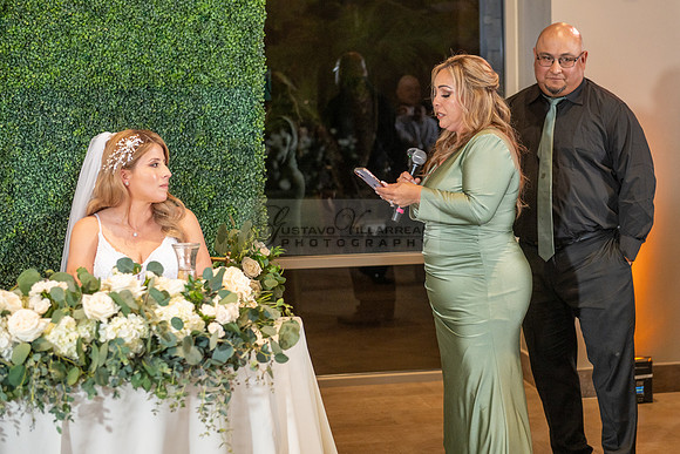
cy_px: 238
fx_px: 1548
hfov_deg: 24.8
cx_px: 397
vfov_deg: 16.7
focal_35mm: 82
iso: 800
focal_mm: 70
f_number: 3.5
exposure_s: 1/160
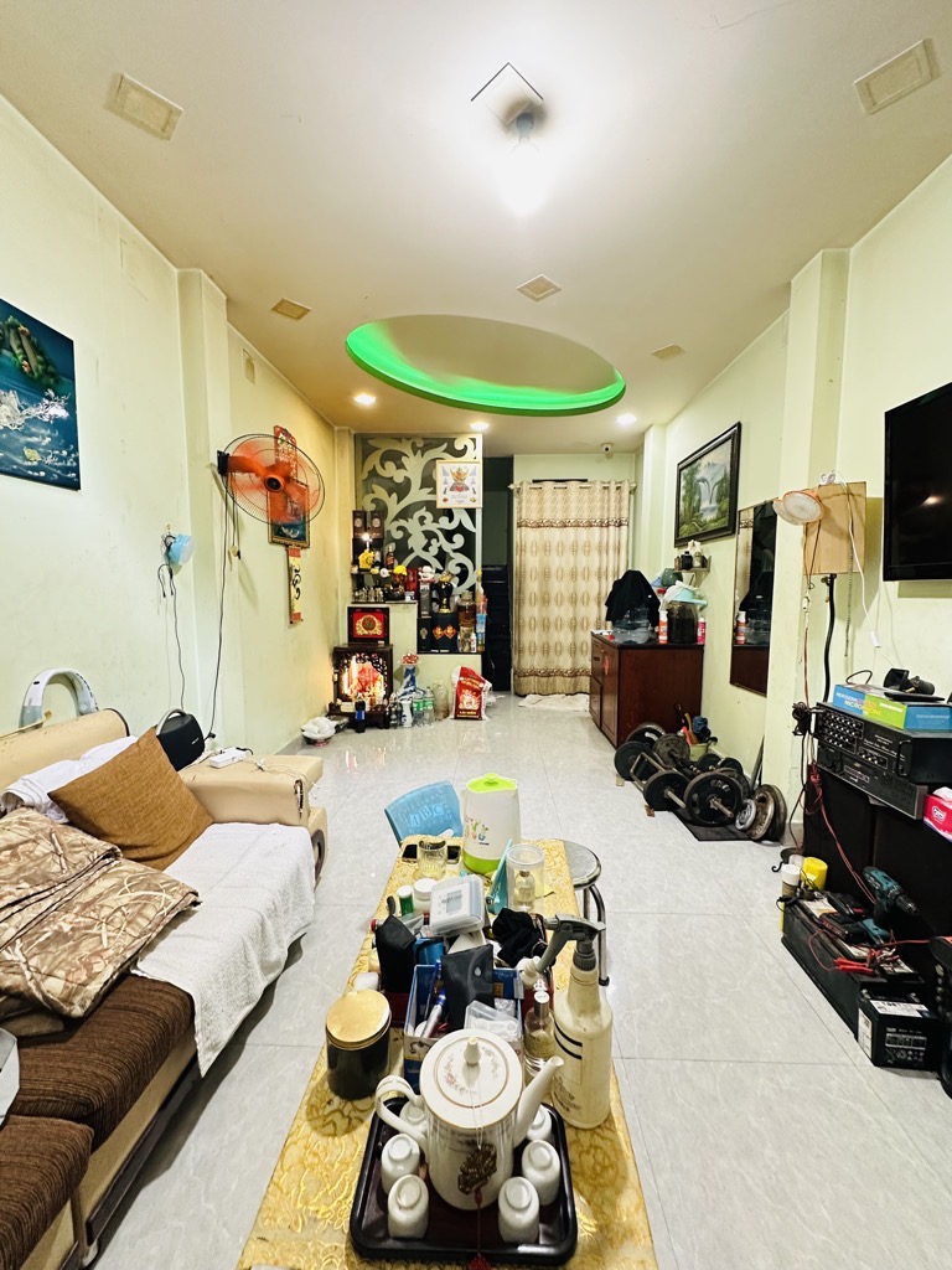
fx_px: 513
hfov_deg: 85.7
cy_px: 635
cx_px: 476
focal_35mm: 14
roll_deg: -0.5
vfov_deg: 102.1
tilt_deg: -5.1
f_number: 2.2
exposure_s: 1/50
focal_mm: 2.22
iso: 500
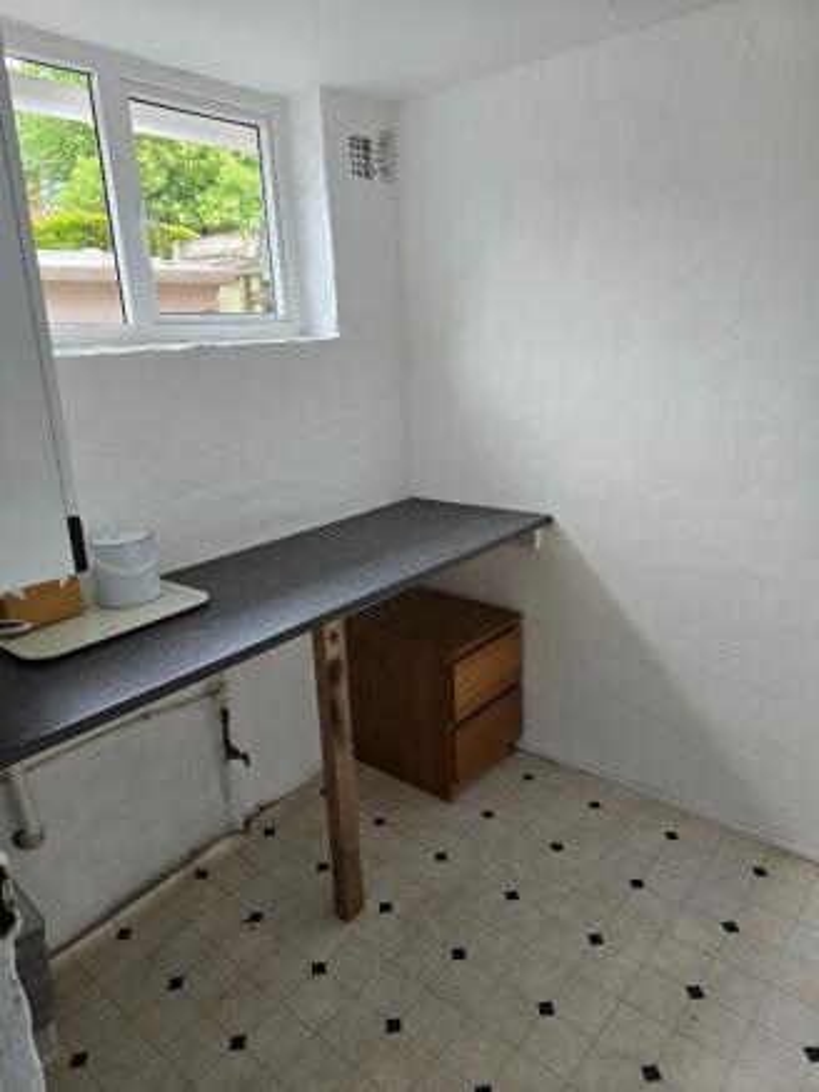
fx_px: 725
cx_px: 410
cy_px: 546
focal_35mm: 23
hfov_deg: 58.9
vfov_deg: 73.9
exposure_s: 1/180
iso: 125
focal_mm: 6.3
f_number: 1.7
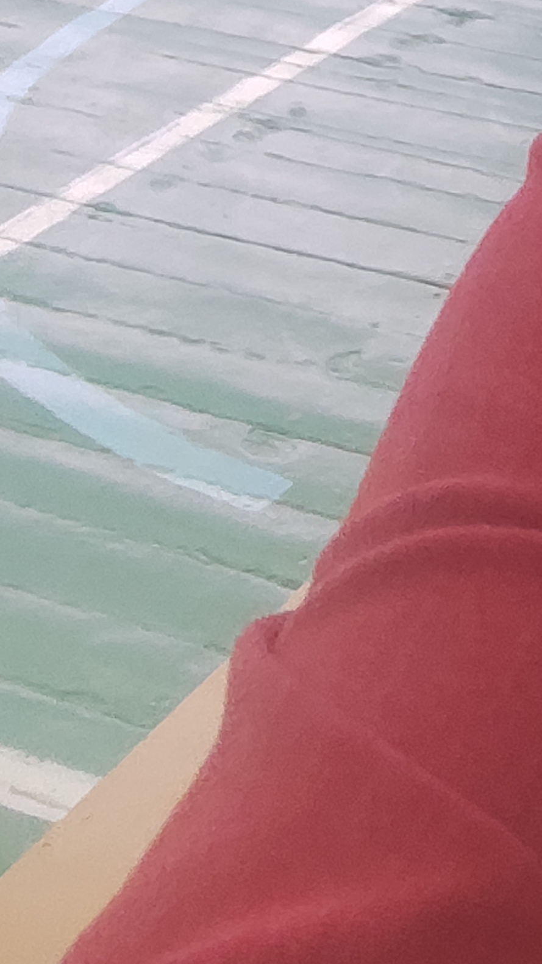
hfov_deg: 15.7
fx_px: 1636
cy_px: -354
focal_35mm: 64
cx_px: 1014
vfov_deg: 26.6
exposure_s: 1/25
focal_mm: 3.49
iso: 127
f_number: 2.45
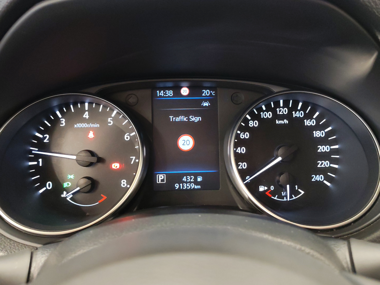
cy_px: 142
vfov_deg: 41.8
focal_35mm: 34
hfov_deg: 54.0
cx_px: 190
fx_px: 373
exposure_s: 1/33
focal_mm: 6.12
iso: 2000
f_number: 1.9
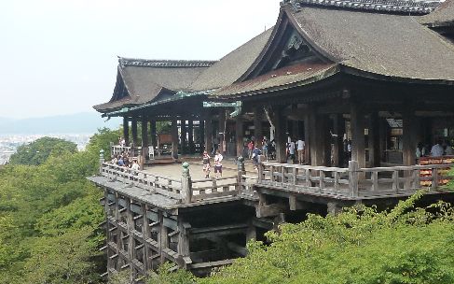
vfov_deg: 26.3
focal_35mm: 49
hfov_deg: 41.1
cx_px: 227
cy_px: 142
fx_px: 606
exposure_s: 1/500
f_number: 3.2
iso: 160
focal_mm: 4.5
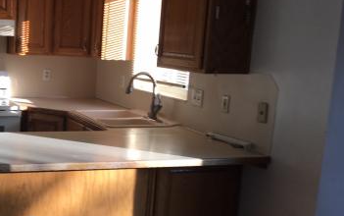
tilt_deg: -11.6
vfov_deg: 23.2
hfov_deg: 34.4
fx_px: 525
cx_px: 39
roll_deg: -2.9
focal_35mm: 56
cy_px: 131
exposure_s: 1/60
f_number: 2.2
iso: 25
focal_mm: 4.15
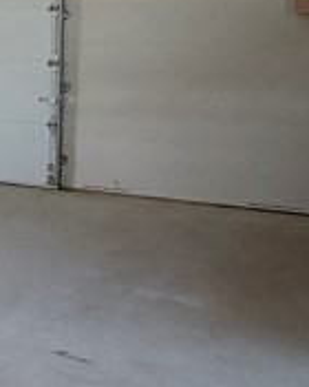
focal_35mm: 80
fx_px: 915
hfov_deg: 17.0
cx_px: -179
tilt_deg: -5.3
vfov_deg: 23.6
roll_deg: +0.0
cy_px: 91
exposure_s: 1/121
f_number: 2.2
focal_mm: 2.22
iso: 320
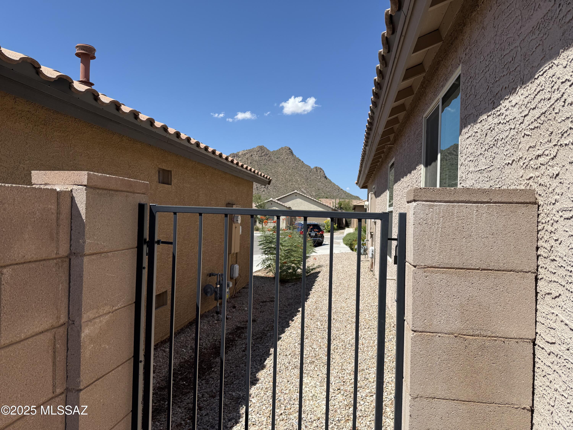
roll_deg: +0.1
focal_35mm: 24
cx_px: 286
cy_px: 215
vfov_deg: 56.8
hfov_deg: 71.6
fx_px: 397
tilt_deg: +1.5
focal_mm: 6.76
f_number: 1.78
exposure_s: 1/4975
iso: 80
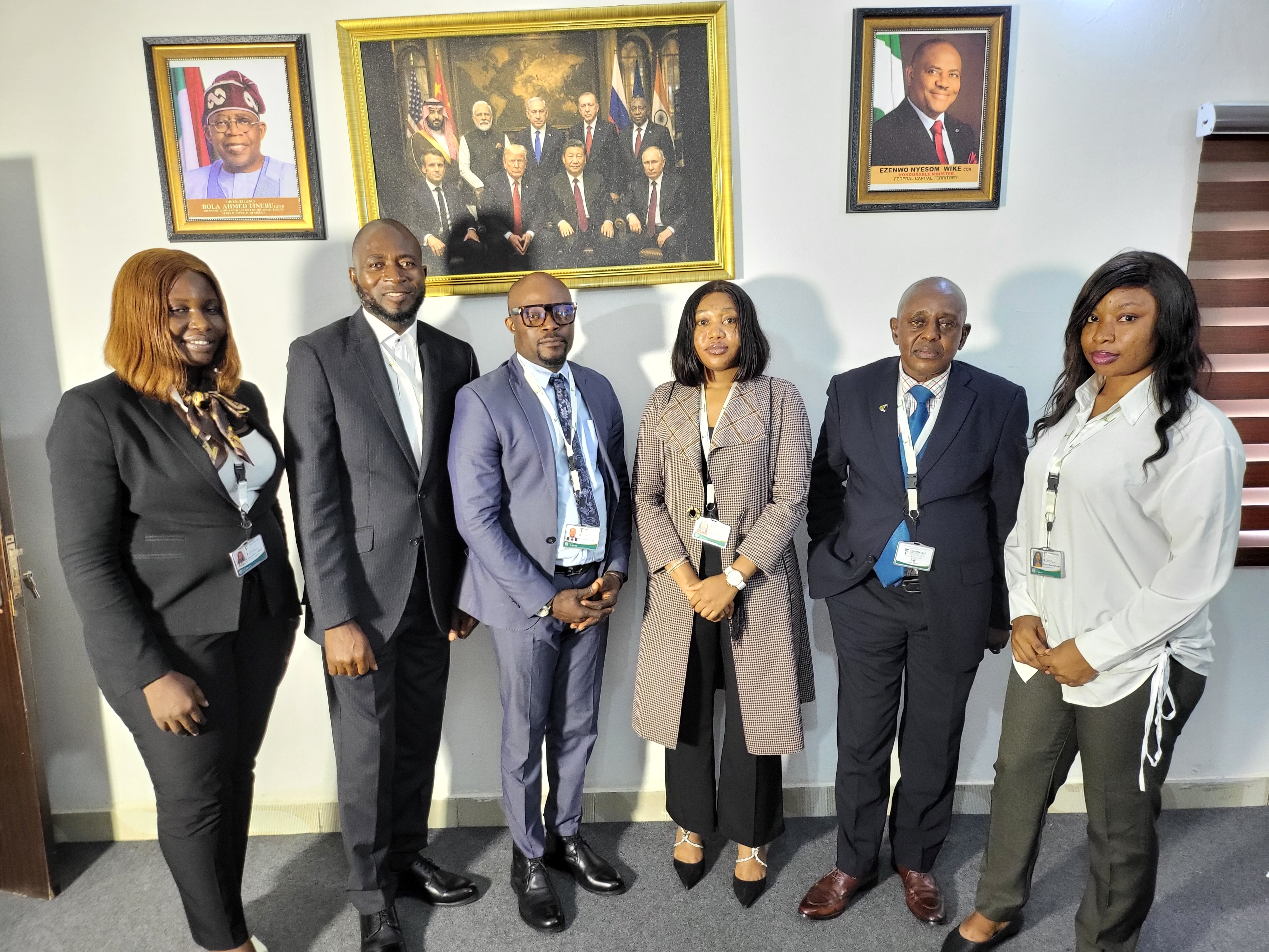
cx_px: 634
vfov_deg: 56.8
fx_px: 880
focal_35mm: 24
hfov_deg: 71.6
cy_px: 476
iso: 500
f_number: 1.8
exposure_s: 1/17.2
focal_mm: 5
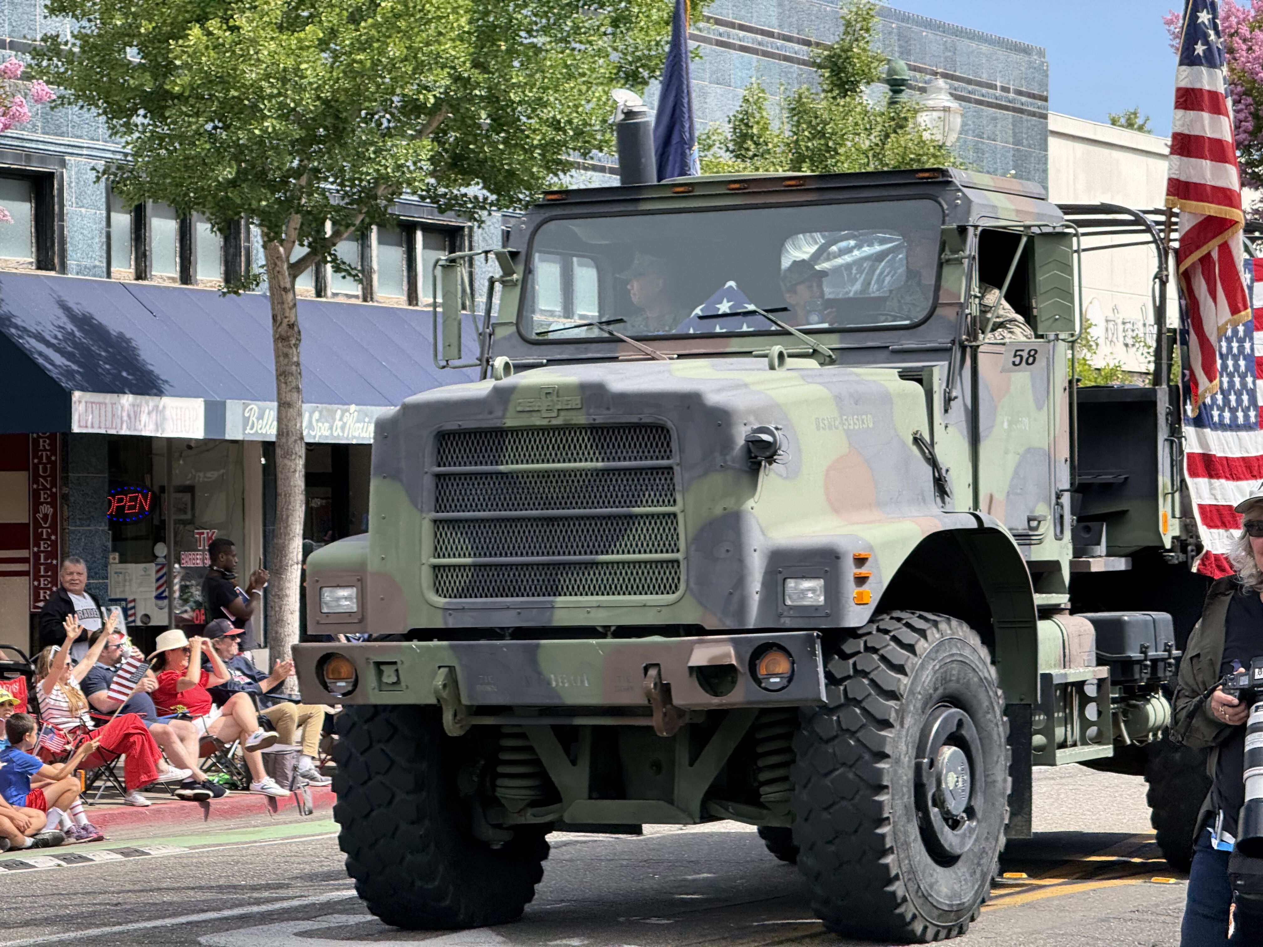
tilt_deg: +1.2
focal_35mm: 120
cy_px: 474
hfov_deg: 16.4
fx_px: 4378
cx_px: 632
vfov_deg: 12.3
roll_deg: +0.5
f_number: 2.8
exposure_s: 1/802
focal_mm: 15.66
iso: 64
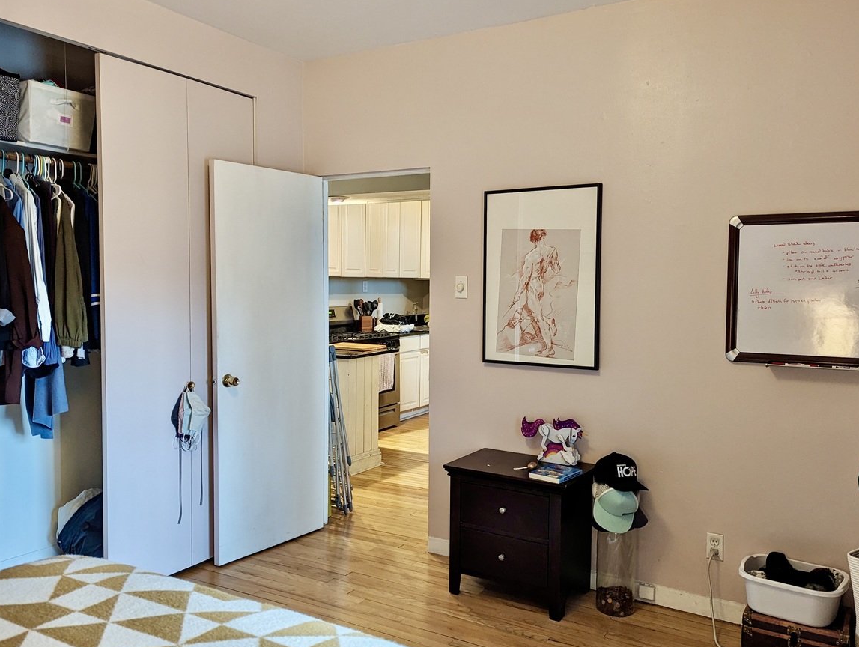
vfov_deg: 46.9
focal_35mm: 30
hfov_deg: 59.9
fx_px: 746
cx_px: 445
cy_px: 337
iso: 196
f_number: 1.85
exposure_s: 1/24
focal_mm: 6.81
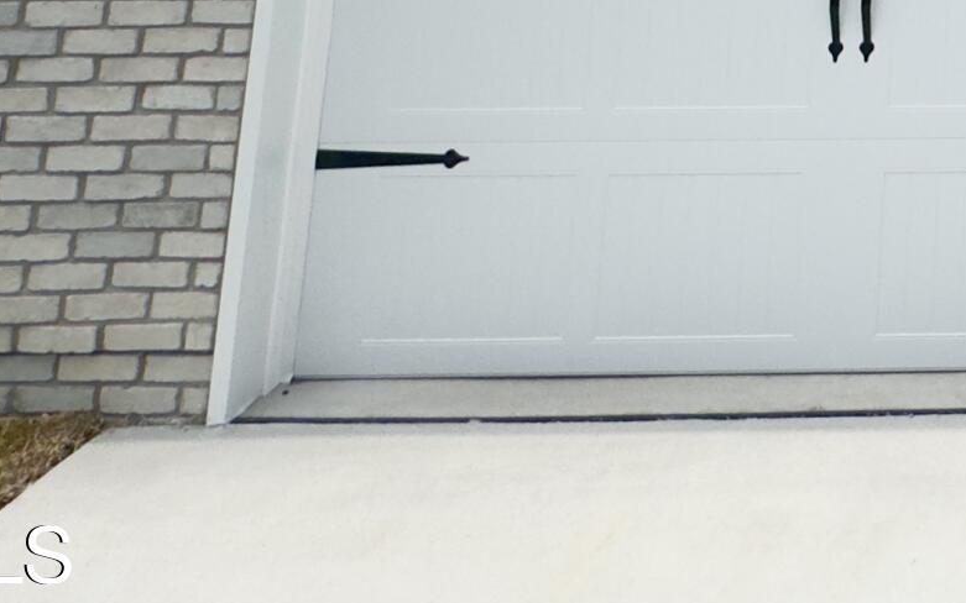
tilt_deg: +9.5
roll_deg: +0.0
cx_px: 1336
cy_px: -707
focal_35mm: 57
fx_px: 1501
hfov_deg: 27.8
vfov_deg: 15.9
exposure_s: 1/2146
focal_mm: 2.22
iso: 50
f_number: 2.2
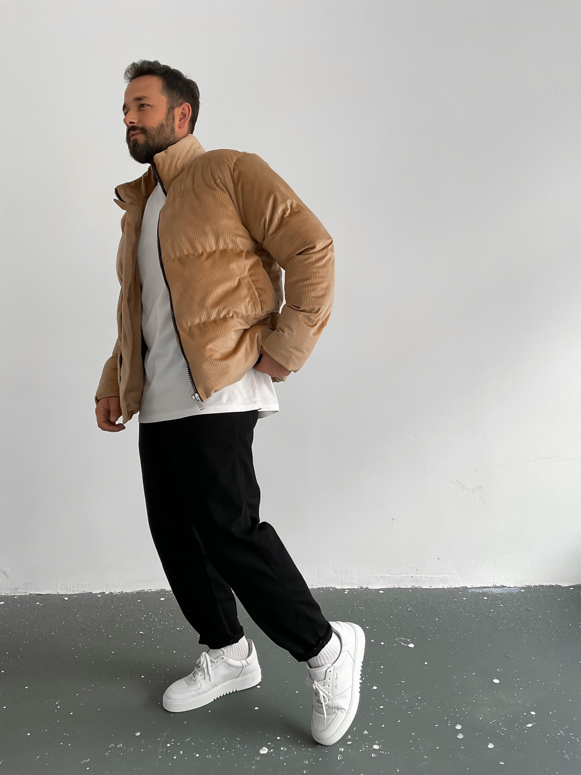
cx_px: 290
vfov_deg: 61.7
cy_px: 388
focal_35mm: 29
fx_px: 649
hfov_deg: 48.2
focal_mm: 3
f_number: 1.8
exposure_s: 1/70
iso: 64
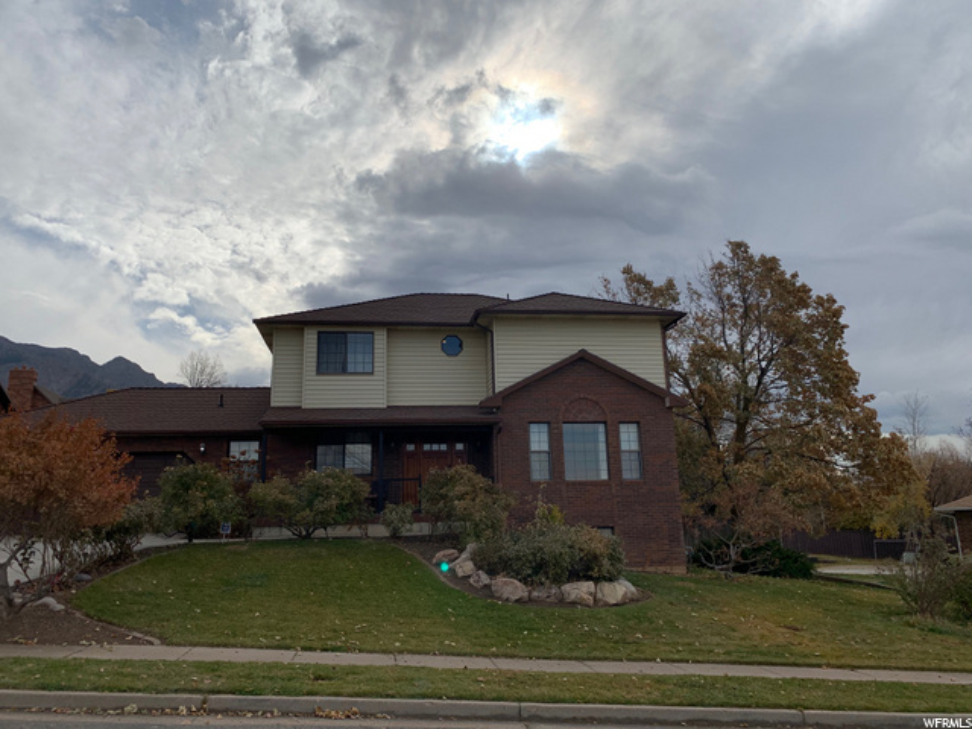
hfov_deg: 67.3
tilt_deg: +14.4
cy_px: 364
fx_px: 730
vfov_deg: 53.1
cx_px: 486
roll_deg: +1.4
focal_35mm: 26
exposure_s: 1/5128
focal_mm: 4.25
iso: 25
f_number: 1.8
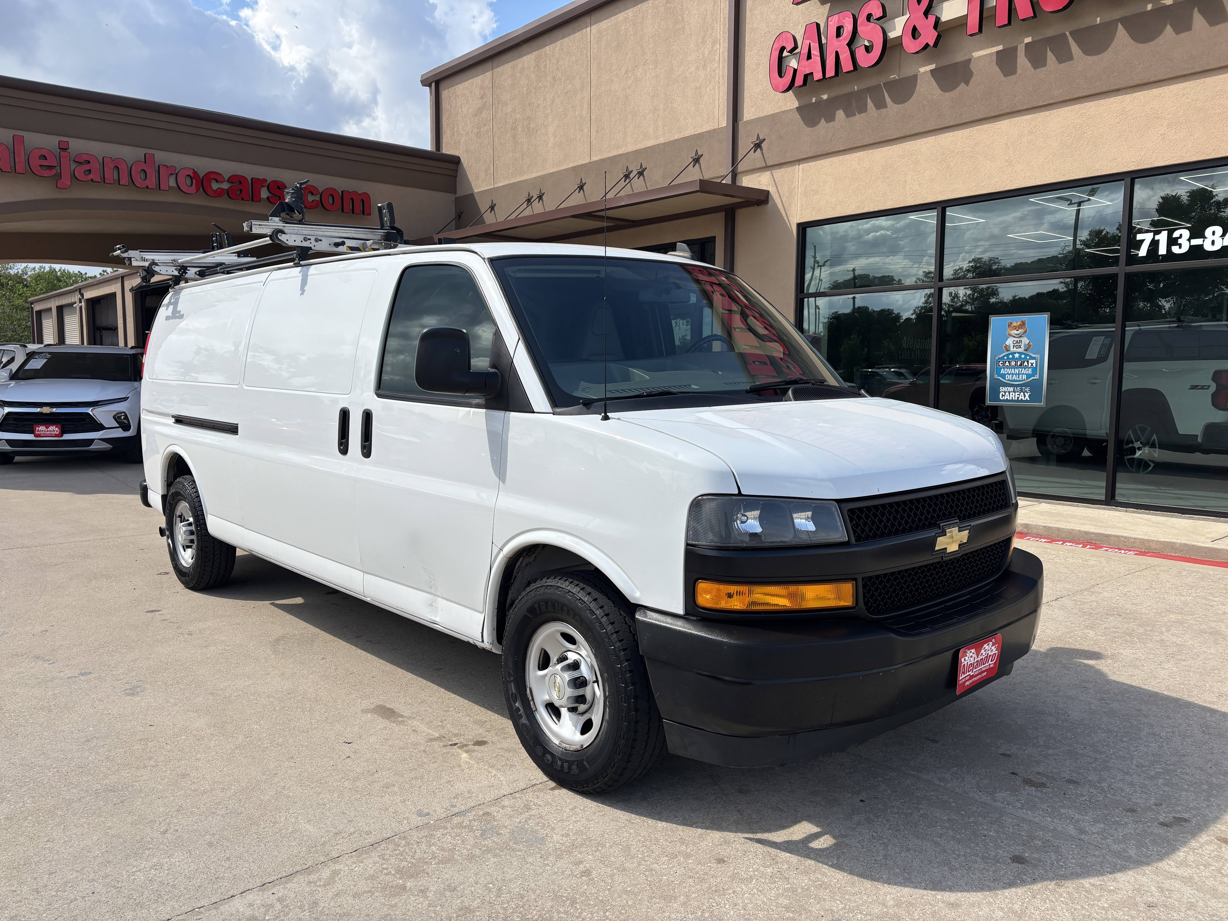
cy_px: 460
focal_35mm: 26
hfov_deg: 67.3
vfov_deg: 53.1
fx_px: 922
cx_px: 614
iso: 50
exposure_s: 1/2857
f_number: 1.6
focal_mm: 5.96
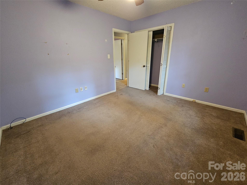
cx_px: 124
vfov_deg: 89.9
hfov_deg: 106.2
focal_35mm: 13
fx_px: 93
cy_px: 92
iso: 640
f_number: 2.2
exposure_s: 1/30
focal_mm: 2.2
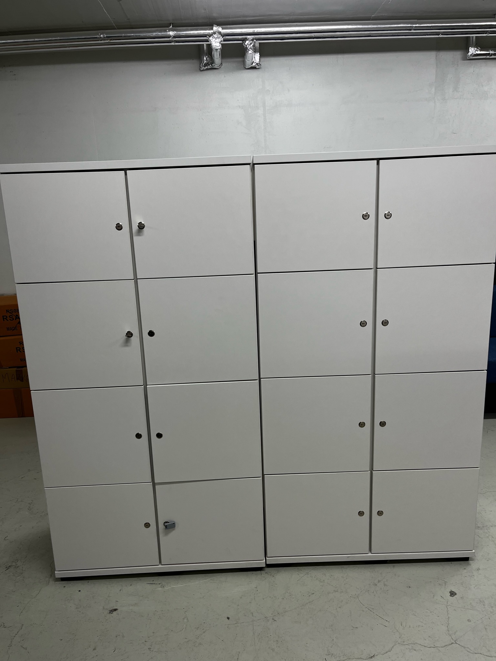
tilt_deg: -13.1
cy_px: 330
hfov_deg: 53.0
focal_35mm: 26
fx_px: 497
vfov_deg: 67.3
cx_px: 248
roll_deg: +3.1
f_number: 1.6
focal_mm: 5.1
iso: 50
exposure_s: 1/100
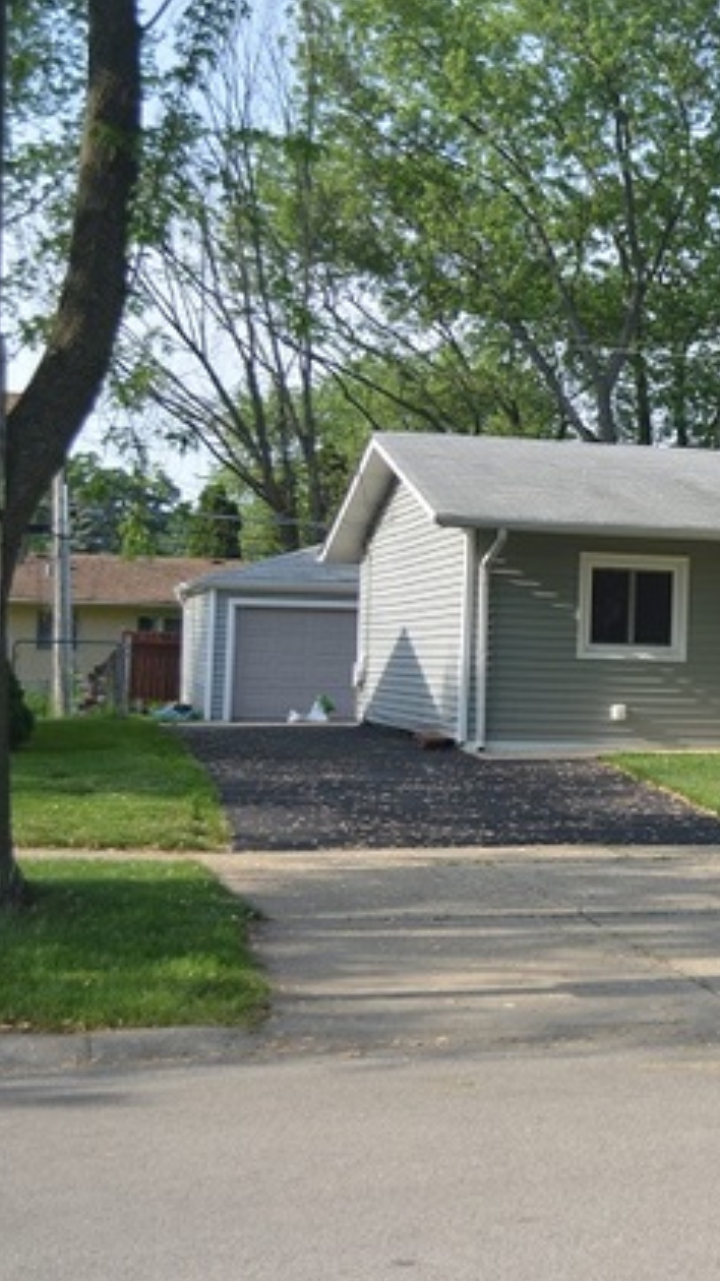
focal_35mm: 67
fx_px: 2276
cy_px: 637
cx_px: 940
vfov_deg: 31.4
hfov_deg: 16.9
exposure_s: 1/125
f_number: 5.6
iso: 125
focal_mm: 28
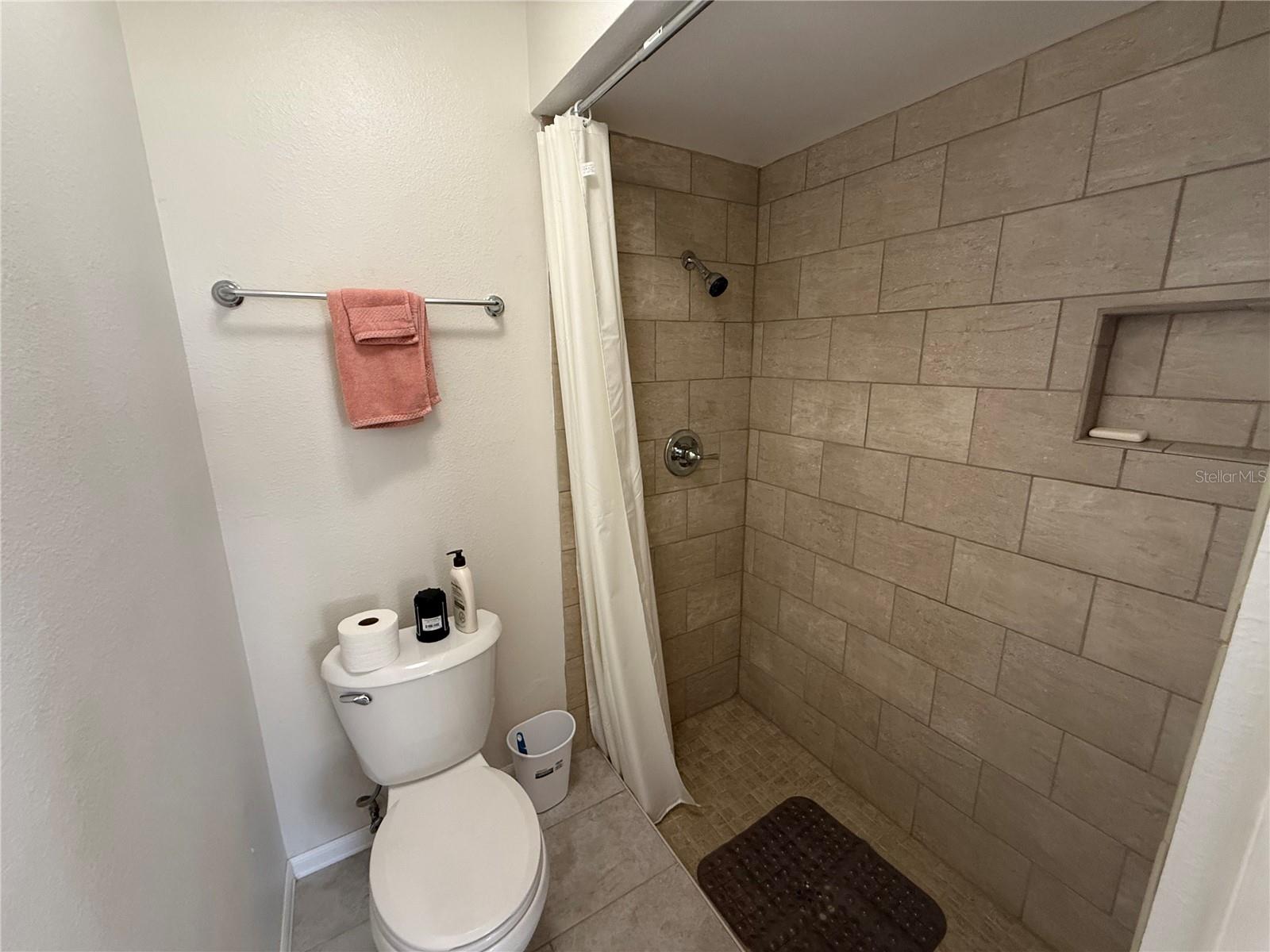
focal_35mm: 14
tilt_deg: -12.8
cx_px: 635
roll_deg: +0.1
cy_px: 476
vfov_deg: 85.7
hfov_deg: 102.1
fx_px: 514
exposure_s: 1/60
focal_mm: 2.22
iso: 250
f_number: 2.2
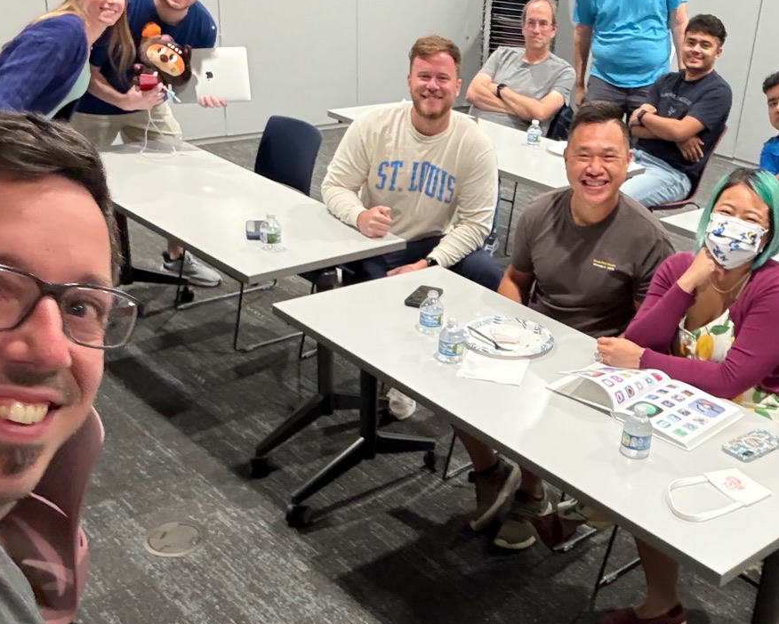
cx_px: 518
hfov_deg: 44.1
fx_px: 945
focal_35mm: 41
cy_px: 357
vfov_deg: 36.4
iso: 320
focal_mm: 2.69
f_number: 1.9
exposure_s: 1/60
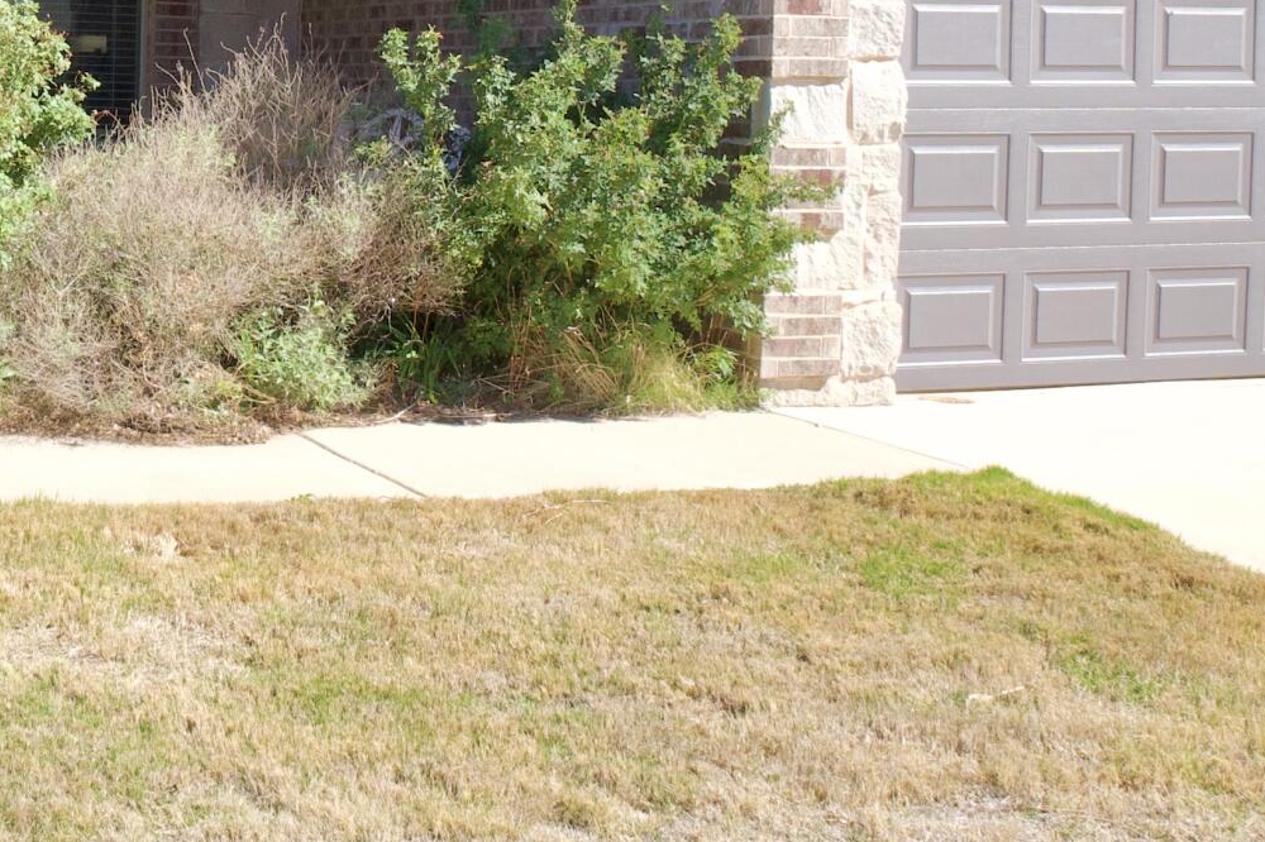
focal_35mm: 45
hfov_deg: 41.1
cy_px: -312
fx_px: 1581
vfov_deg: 25.0
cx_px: 195
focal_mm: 10
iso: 250
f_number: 8
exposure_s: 1/320
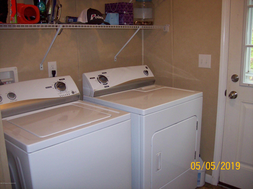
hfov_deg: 51.4
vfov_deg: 39.6
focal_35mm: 36
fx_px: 263
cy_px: 94
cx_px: 126
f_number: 2.7
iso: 140
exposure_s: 1/64
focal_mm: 6
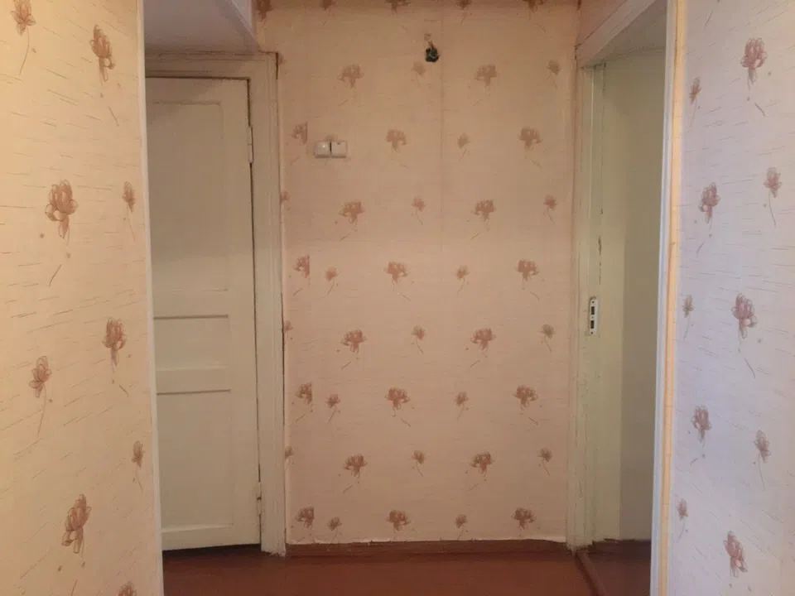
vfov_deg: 48.2
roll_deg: -1.2
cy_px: 298
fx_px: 666
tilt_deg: -6.5
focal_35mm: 29
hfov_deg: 61.7
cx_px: 398
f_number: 2.2
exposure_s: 1/8
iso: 200
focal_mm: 4.15
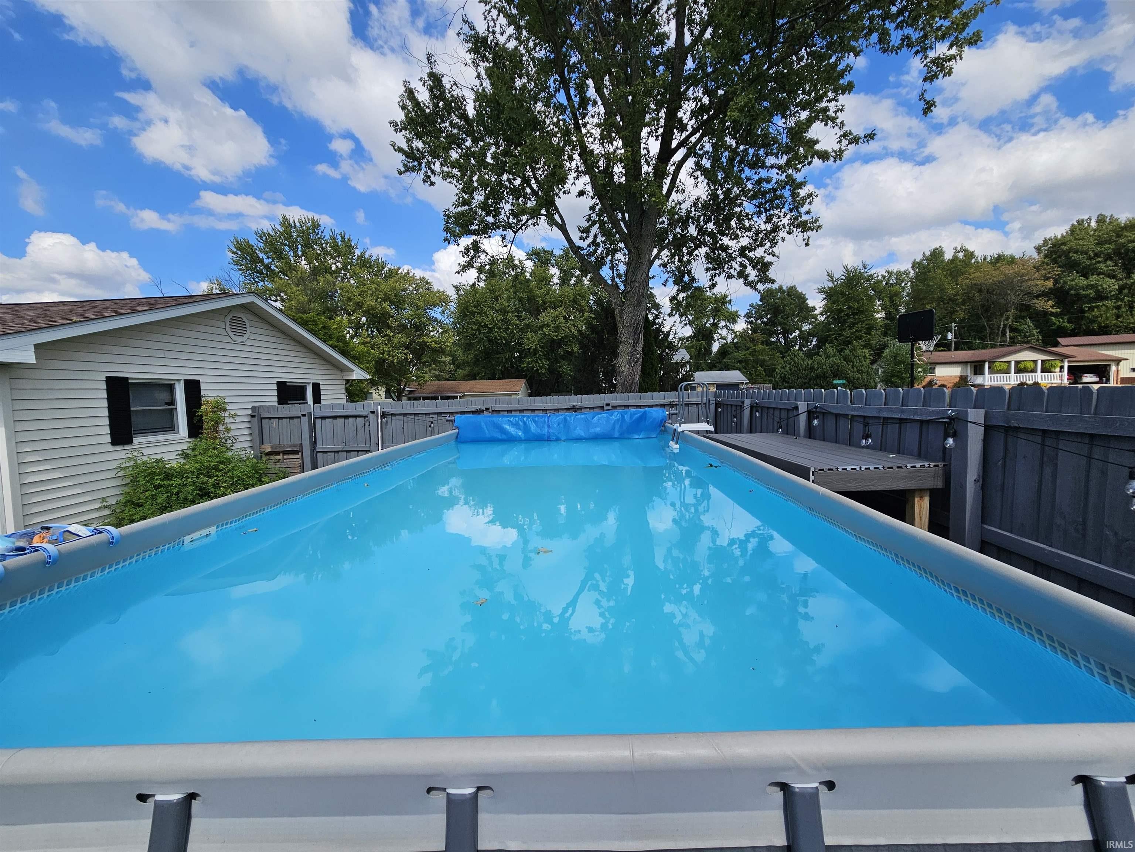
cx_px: 568
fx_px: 426
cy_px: 426
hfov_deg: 106.2
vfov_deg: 89.9
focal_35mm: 13
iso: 50
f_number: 2.2
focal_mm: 2.2
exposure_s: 1/2671
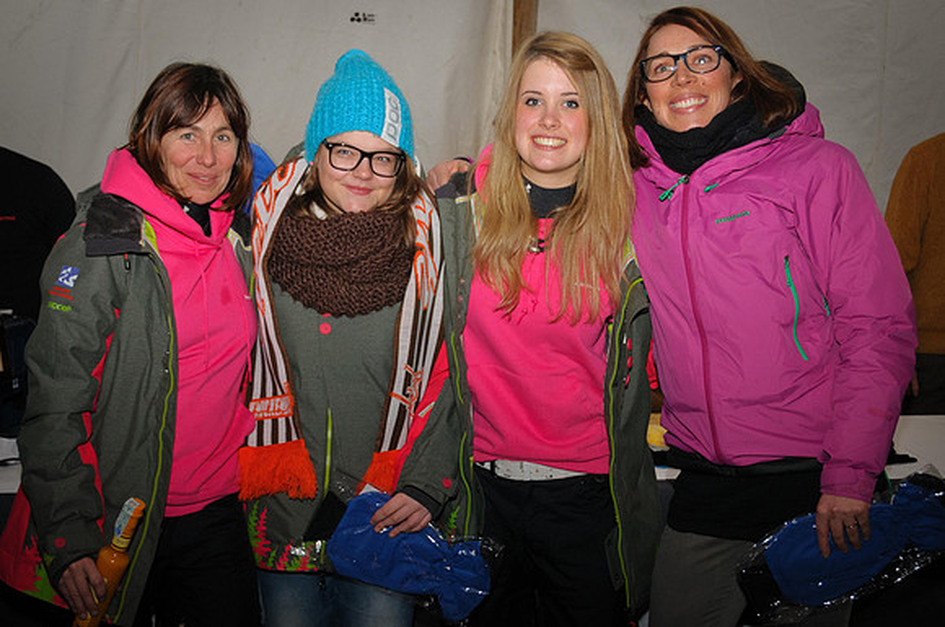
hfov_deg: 40.2
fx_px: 1292
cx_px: 431
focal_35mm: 49
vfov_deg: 27.2
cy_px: 407
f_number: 3.8
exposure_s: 1/50
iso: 800
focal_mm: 24
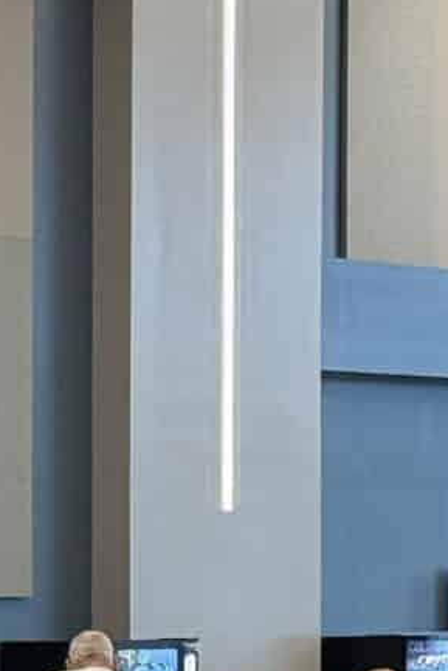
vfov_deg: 8.6
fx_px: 4401
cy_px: 837
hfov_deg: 5.5
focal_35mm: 236
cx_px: -777
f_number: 1.8
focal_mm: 6.8
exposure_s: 1/150
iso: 250
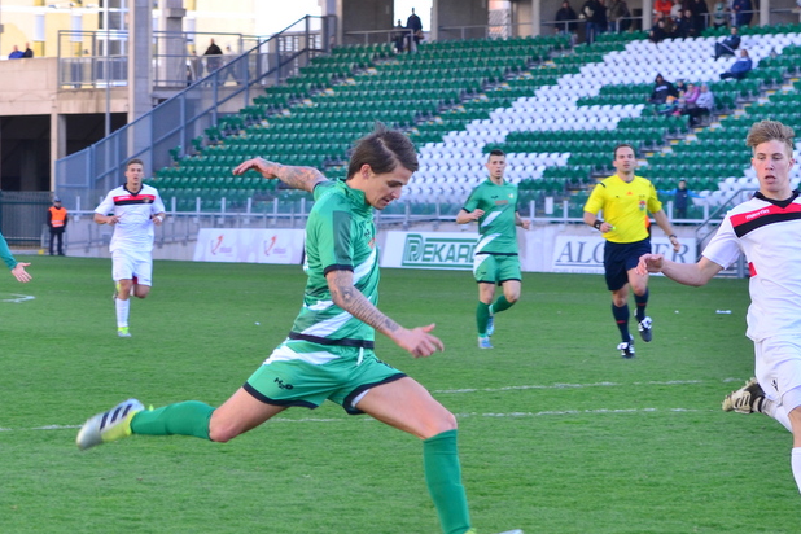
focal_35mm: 153
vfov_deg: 9.0
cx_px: 425
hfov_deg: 13.4
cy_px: 364
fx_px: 3404
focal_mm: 70
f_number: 5
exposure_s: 1/400
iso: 400
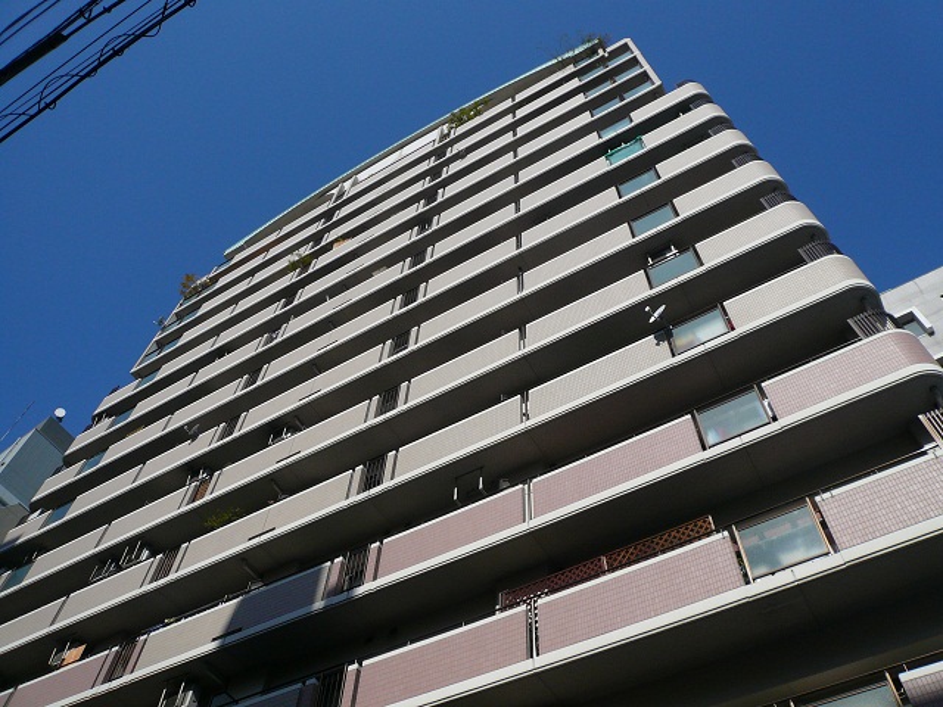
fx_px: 763
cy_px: 354
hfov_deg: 63.4
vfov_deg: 49.7
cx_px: 472
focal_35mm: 28
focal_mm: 4.6
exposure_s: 1/320
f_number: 8
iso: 100
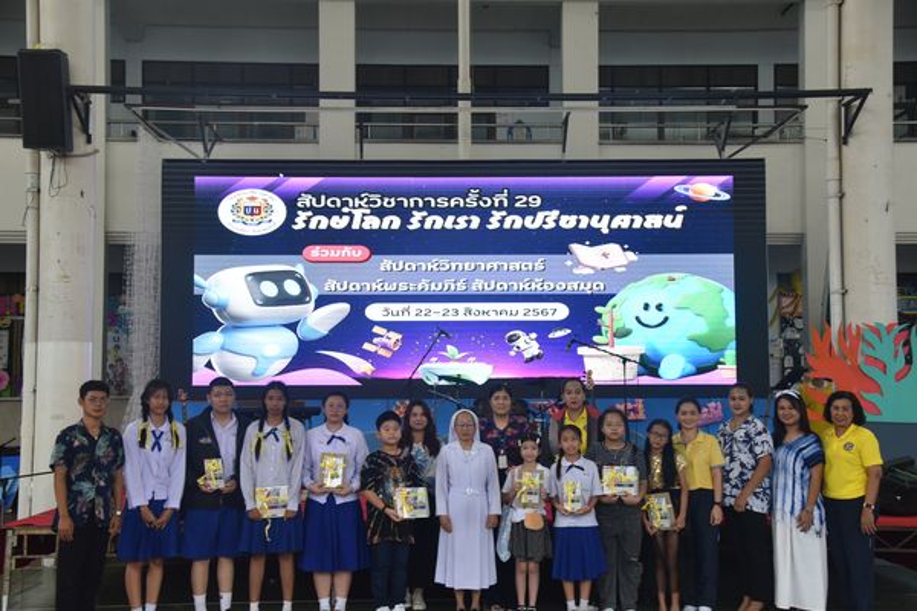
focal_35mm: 44
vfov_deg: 30.5
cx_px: 458
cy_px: 306
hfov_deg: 44.5
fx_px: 1121
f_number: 4
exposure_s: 1/60
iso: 1000
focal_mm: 44
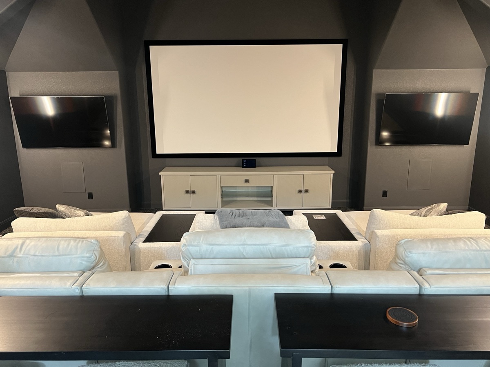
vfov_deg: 53.1
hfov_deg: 67.3
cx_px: 245
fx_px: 368
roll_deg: -0.2
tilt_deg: -12.9
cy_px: 184
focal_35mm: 26
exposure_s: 1/60
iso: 320
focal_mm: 5.7
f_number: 1.5
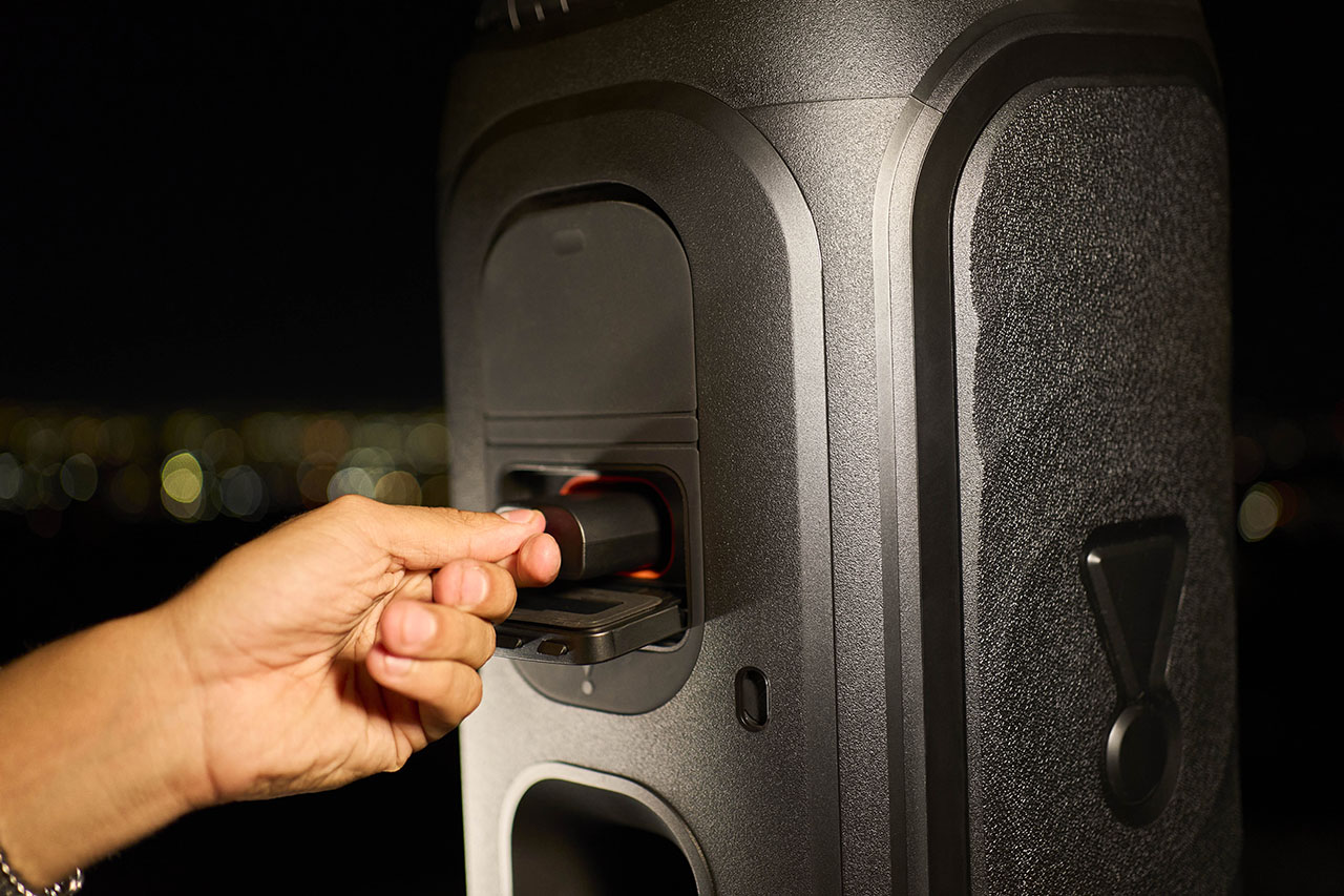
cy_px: 448
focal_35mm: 35
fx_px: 1306
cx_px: 672
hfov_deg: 54.4
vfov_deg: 37.8
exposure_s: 1/200
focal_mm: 35
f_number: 2.2
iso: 1250
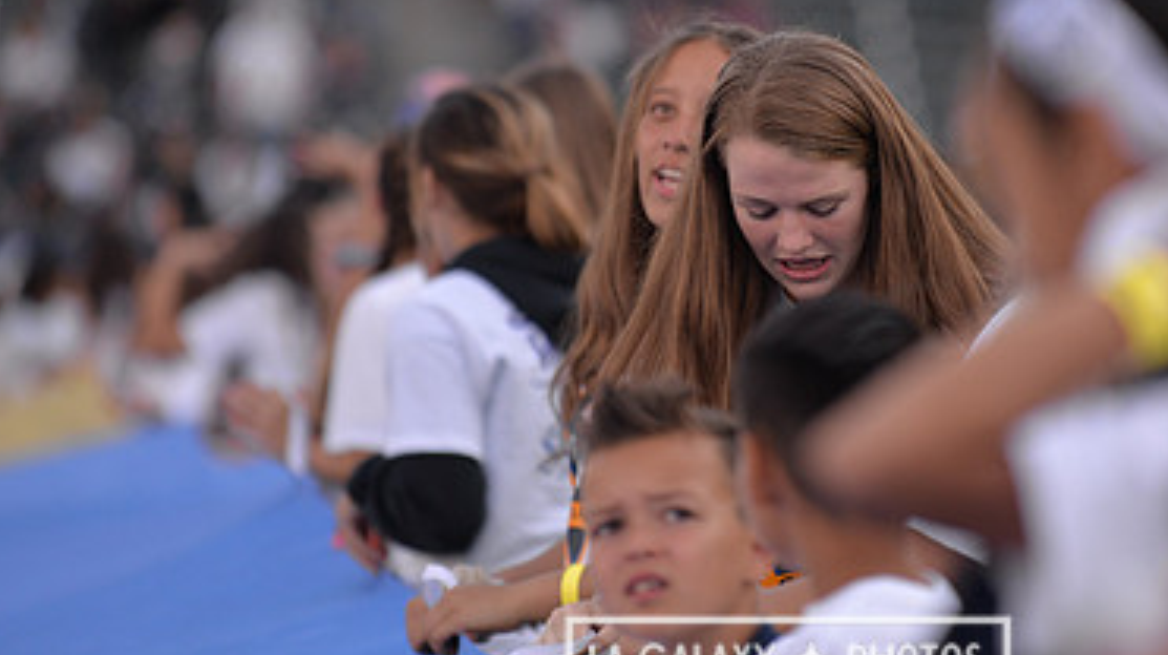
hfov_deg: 6.6
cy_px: 187
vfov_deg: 3.7
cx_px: 787
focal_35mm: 328
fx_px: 10150
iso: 640
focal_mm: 200
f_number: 2.8
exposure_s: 1/3200
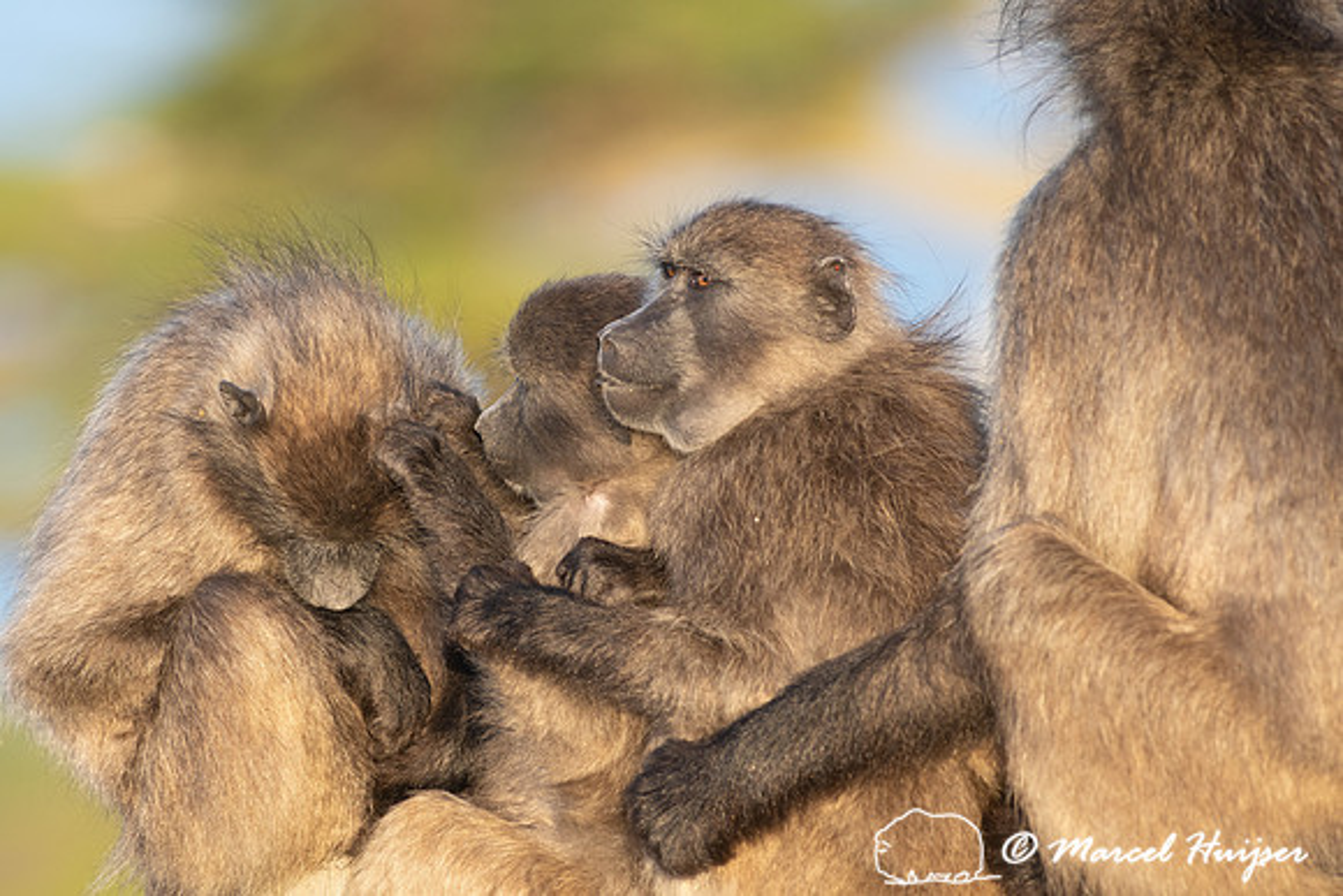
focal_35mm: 625
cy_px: 466
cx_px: 644
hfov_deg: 3.3
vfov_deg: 2.2
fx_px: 23303
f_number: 11
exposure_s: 1/400
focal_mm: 600
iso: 800
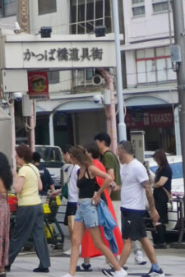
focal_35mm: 222
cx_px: -78
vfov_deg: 8.2
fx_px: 1709
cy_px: -495
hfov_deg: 6.1
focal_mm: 19.5
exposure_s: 1/800
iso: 100
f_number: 3.8
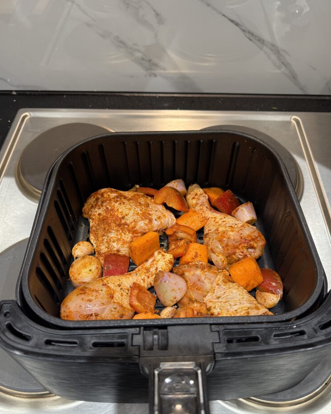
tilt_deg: -54.8
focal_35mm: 26
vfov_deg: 66.0
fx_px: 318
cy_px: 220
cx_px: 163
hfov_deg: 54.9
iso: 160
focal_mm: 6.76
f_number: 1.78
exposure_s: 1/50
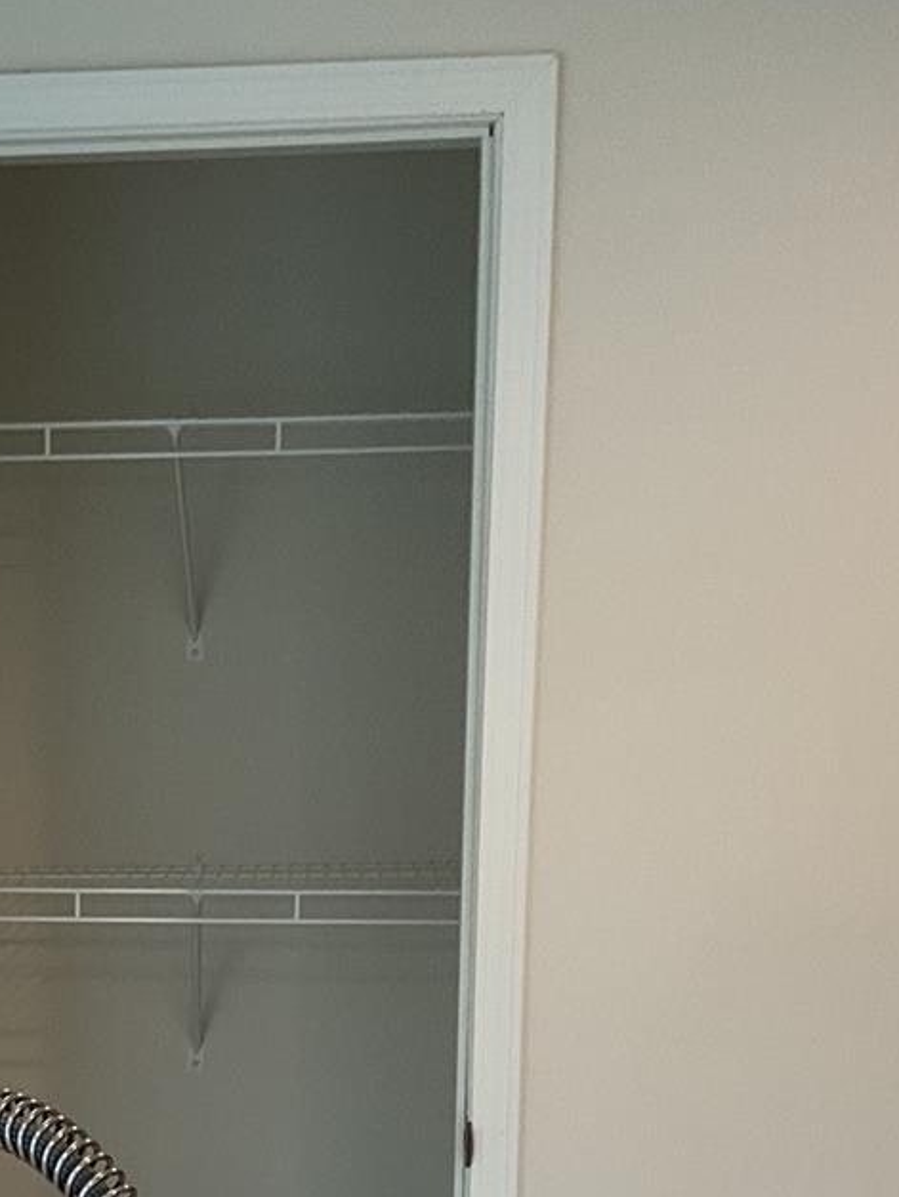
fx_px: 2456
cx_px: 92
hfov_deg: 20.3
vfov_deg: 26.0
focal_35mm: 71
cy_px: 1201
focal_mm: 3
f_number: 1.8
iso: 50
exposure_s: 1/60
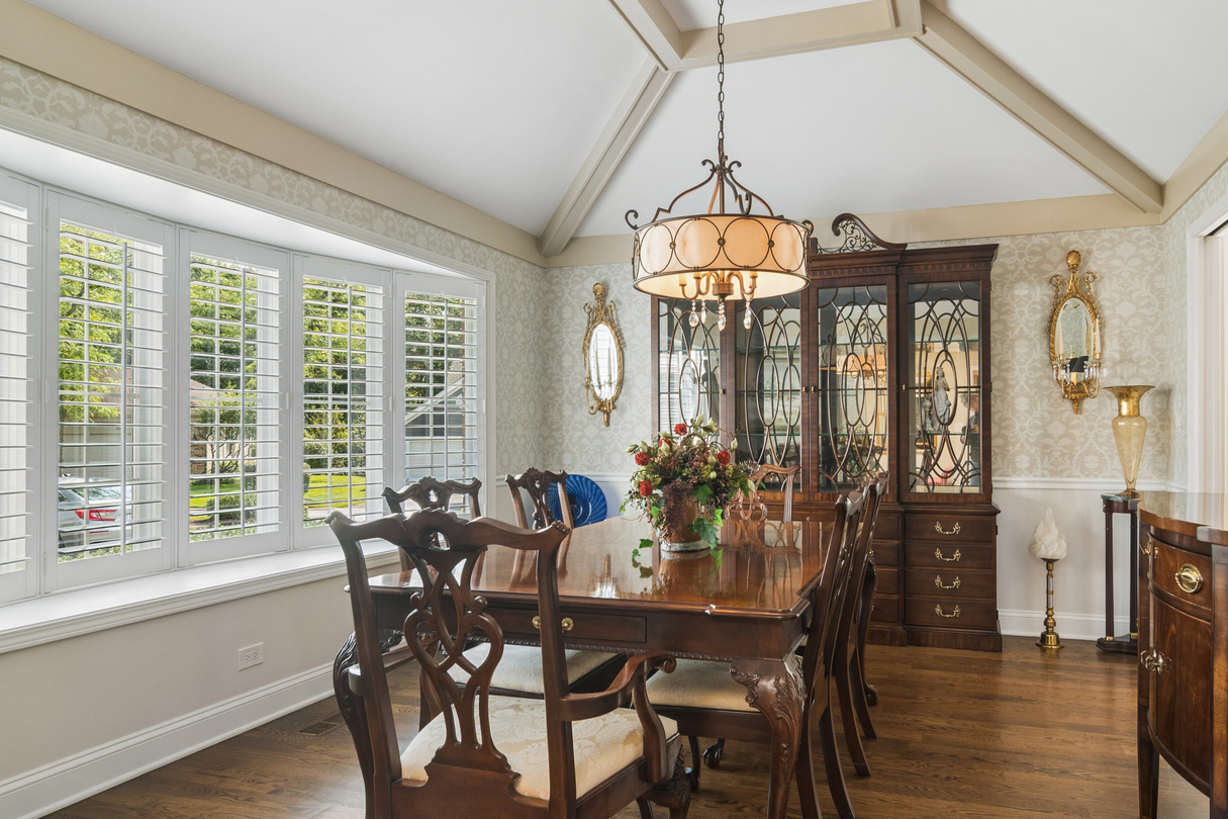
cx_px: 663
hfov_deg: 73.6
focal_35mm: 24
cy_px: 416
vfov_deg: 53.1
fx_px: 819
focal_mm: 12
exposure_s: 1/8
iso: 200
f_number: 8
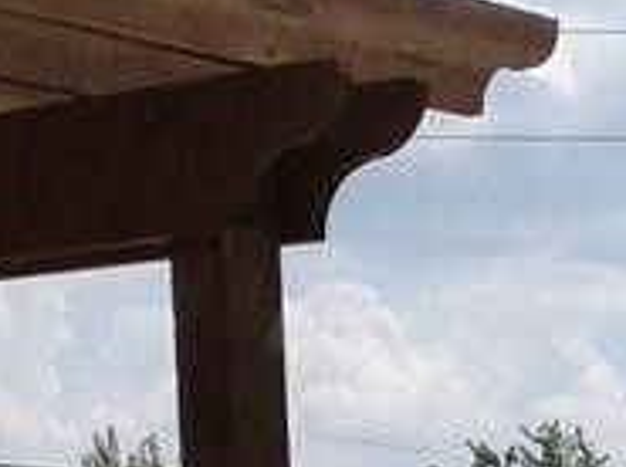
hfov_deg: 10.1
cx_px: 1174
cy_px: 1042
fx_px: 3303
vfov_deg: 7.6
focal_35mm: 183
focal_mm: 3.3
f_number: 2.2
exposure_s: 1/2247
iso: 50
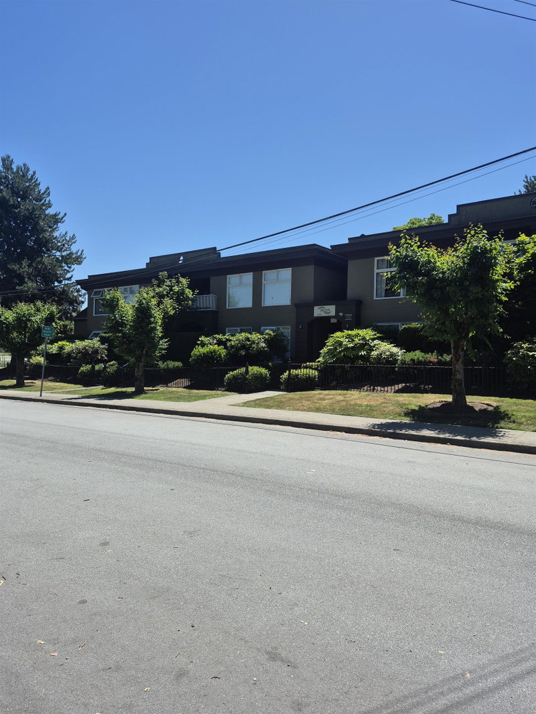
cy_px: 357
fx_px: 475
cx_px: 268
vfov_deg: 73.9
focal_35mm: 23
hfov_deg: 58.9
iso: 25
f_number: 1.8
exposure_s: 1/1680
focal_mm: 5.4
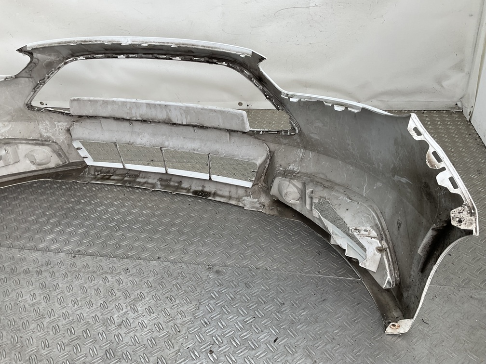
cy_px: 182
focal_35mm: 29
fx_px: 407
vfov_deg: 48.2
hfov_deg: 61.7
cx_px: 243
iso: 20
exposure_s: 1/120
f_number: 1.8
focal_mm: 3
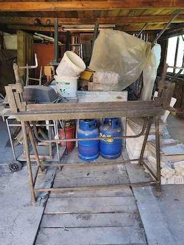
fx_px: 163
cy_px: 122
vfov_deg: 73.9
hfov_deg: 58.9
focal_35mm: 23
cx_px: 92
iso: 320
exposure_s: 1/100
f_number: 1.65
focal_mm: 6.18
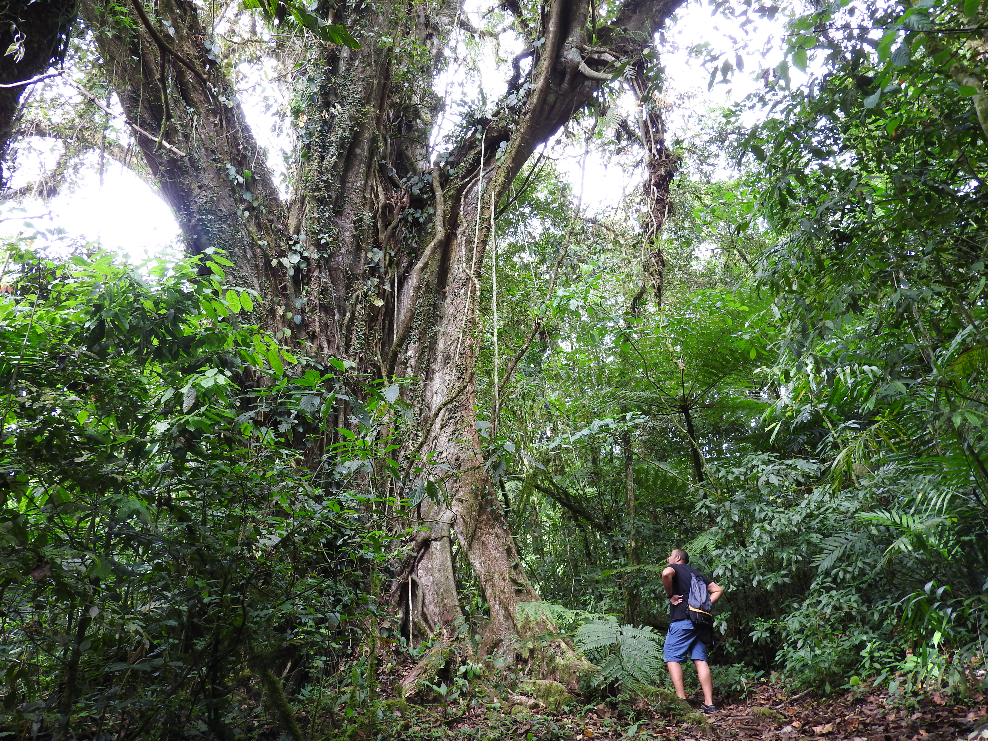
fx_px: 856
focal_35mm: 30
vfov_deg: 46.8
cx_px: 494
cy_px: 370
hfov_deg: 60.0
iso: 125
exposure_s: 1/30
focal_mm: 5.4
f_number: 3.5
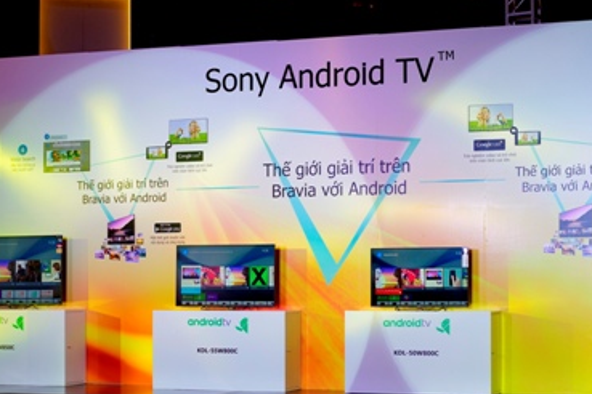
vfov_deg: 16.6
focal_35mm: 82
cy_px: 262
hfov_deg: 24.7
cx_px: 350
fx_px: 1348
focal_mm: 55
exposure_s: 1/80
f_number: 2.8
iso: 100
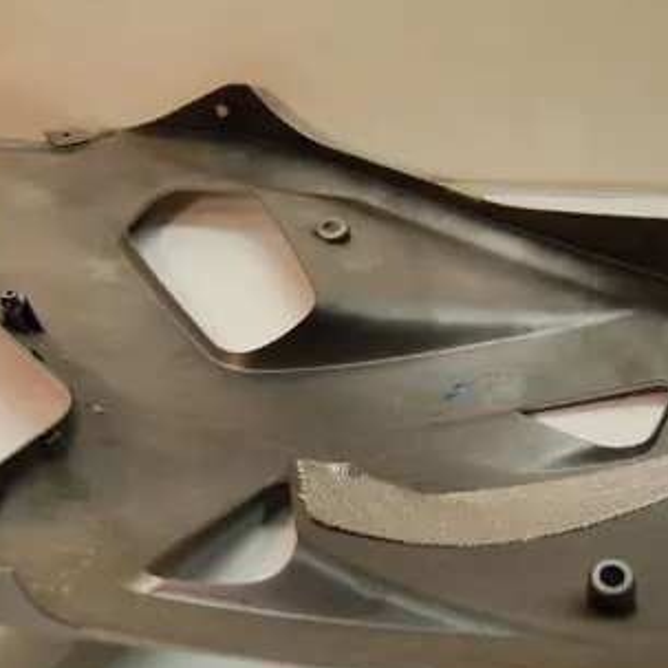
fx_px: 1594
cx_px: 438
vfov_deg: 23.7
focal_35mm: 73
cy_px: 353
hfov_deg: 23.6
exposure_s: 1/80
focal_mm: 32
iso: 400
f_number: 4.5
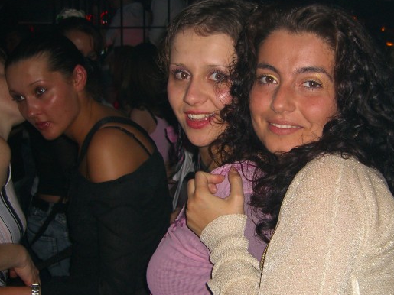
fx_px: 671
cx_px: 249
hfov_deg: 32.5
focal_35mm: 59
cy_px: 169
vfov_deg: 24.8
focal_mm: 7.9
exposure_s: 1/60
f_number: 2.8
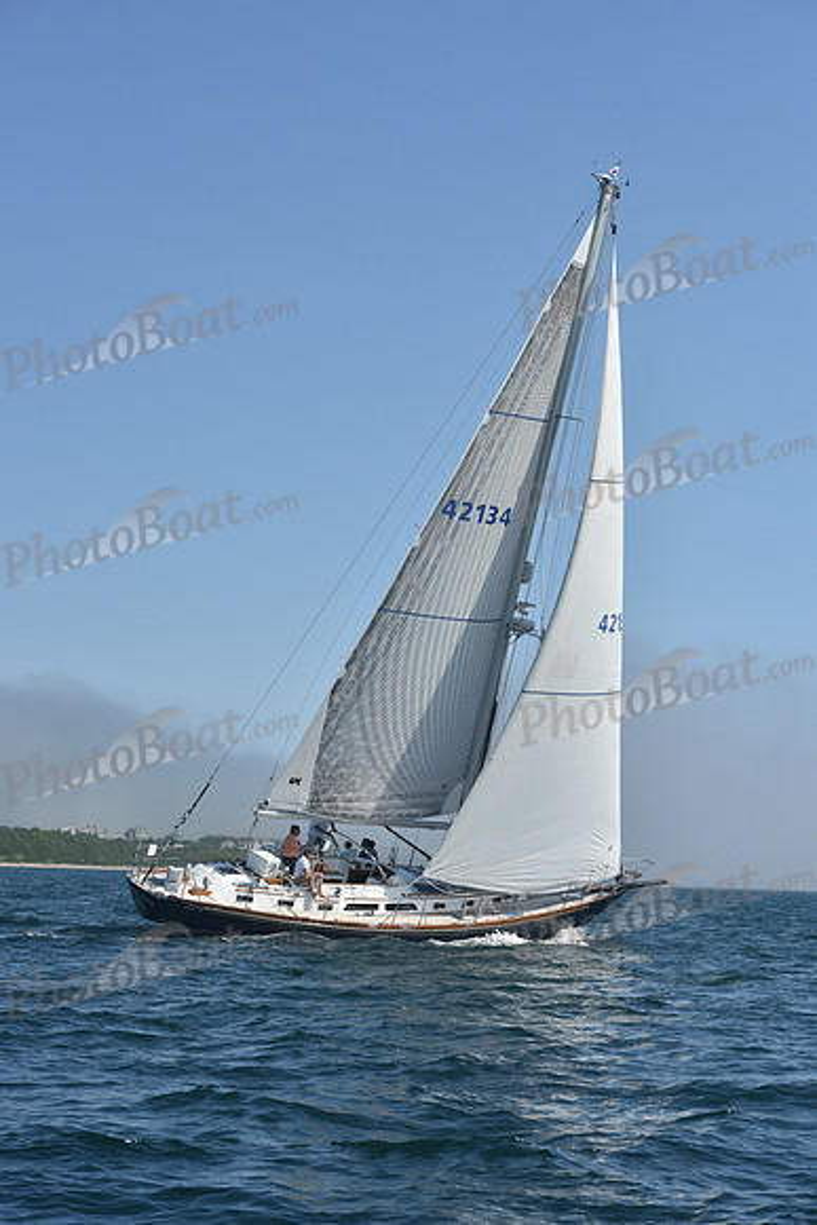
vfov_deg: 28.8
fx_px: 2381
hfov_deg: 19.5
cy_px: 612
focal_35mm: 70
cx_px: 408
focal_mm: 70
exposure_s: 1/1600
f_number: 9
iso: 320
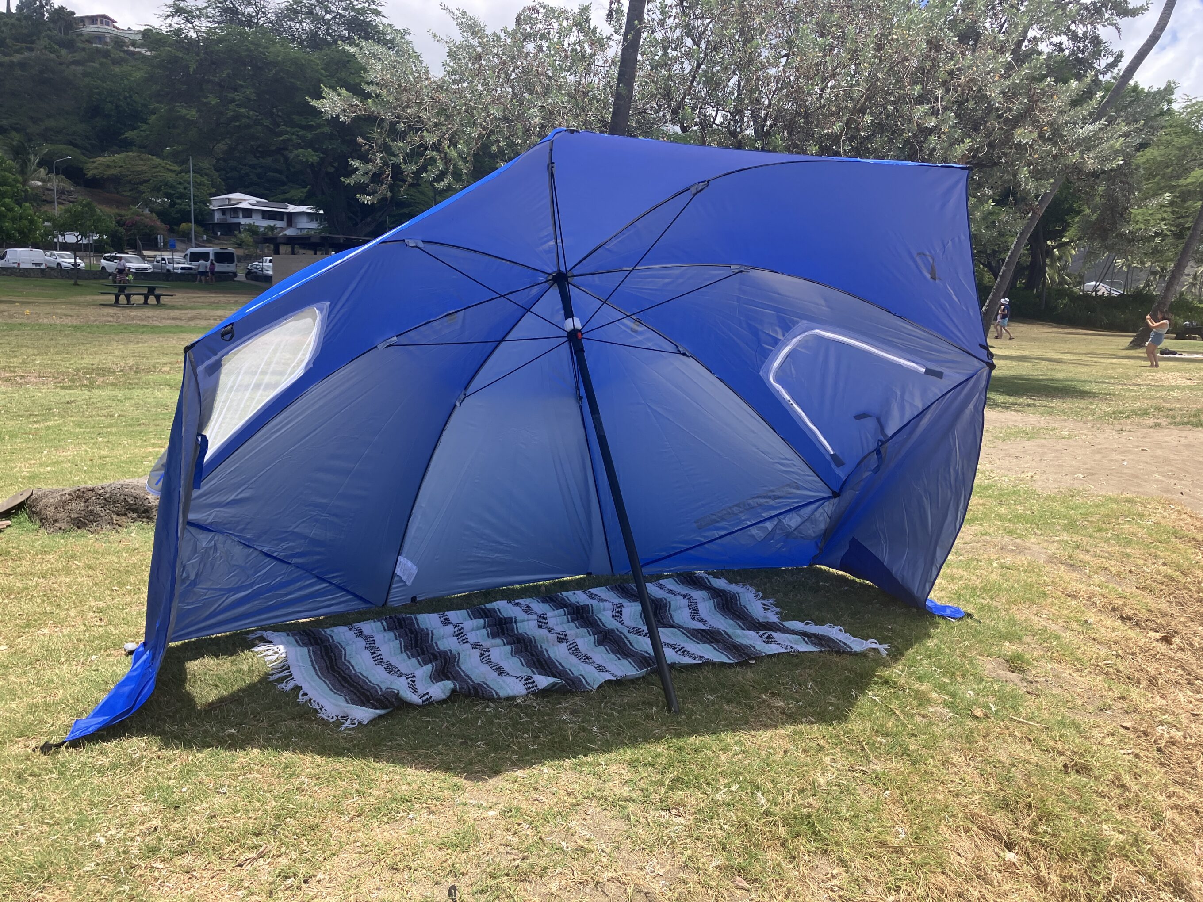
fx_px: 973
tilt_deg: -7.7
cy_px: 451
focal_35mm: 28
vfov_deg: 49.7
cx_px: 602
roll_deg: -2.1
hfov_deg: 63.4
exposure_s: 1/1429
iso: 32
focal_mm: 3.99
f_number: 1.8
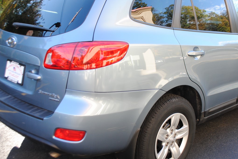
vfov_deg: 28.7
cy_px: 65
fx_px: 311
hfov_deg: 41.7
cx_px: 138
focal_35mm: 47
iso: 200
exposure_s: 1/100
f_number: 5
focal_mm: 20
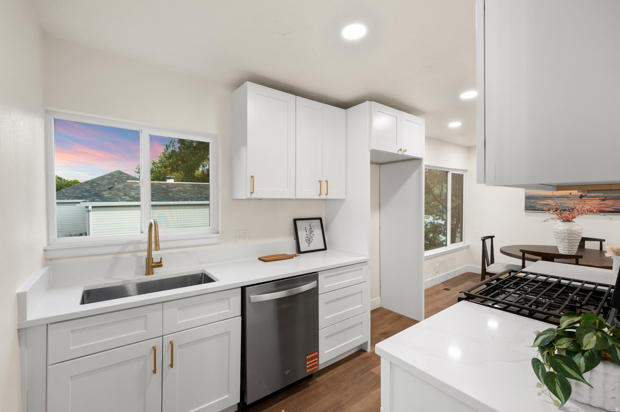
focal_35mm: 16
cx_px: 310
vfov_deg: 75.4
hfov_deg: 98.6
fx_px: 267
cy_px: 206
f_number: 7.1
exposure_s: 1/8
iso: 400
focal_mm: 15.5
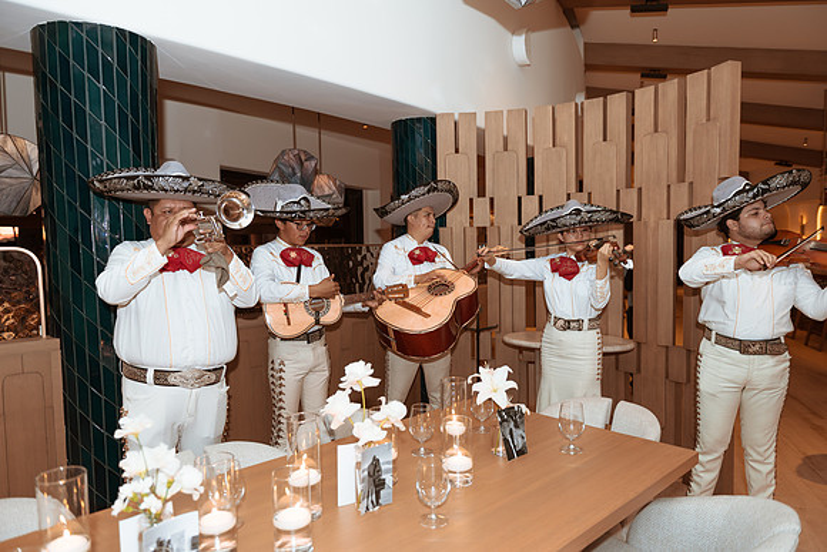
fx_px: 565
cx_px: 422
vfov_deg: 52.0
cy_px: 280
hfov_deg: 72.4
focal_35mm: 25
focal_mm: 24
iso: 320
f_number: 2.8
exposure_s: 1/60
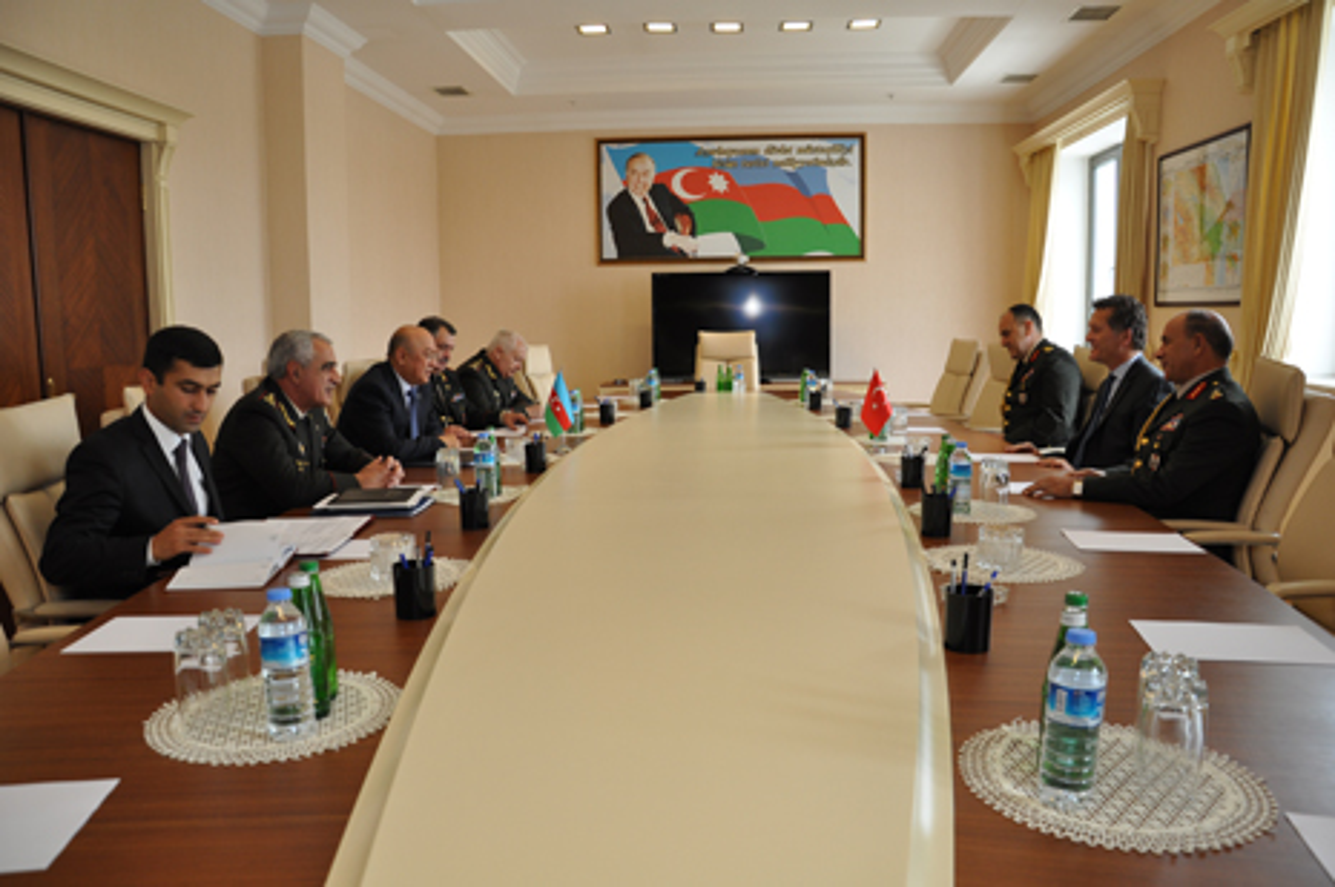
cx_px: 668
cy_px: 444
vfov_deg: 47.8
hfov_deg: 67.4
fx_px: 1000
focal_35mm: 27
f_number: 5
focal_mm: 18
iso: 400
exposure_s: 1/100
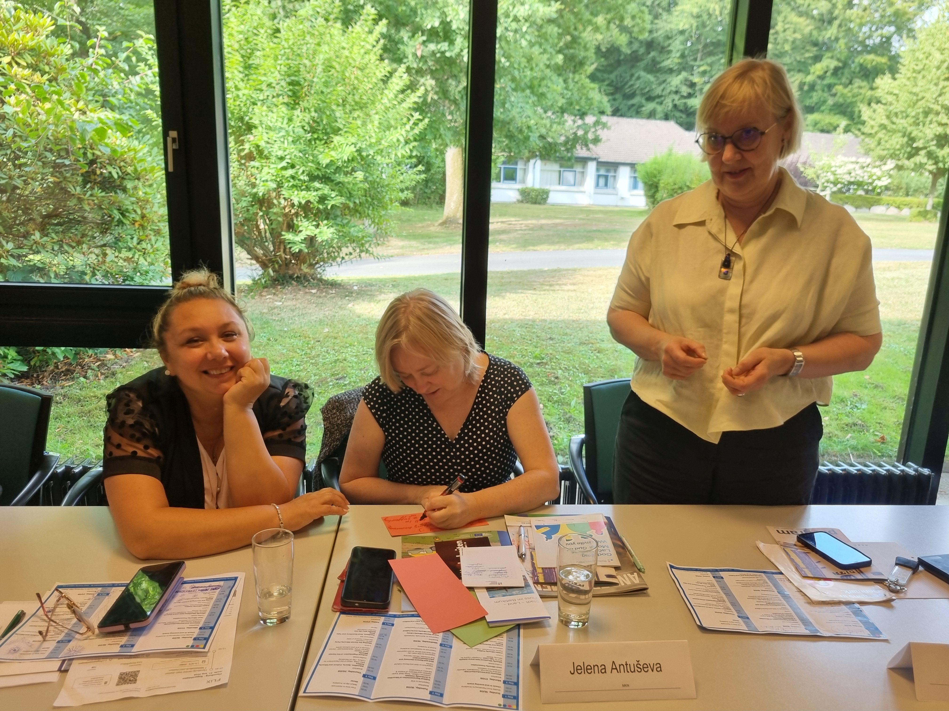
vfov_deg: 53.1
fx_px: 713
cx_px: 474
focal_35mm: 26
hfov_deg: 67.3
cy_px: 356
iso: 100
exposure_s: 1/100
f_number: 1.8
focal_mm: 5.4
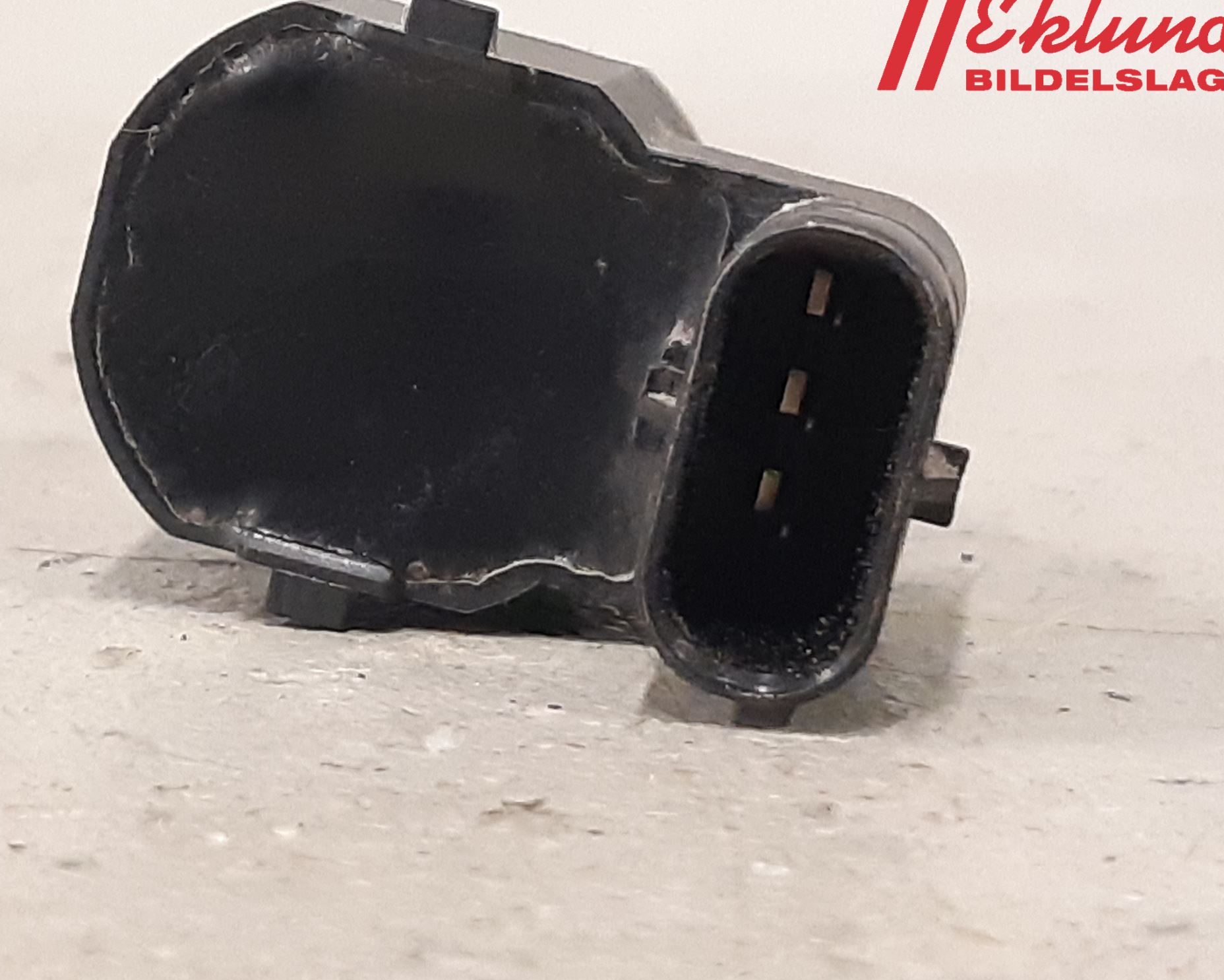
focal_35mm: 28
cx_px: 607
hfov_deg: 62.2
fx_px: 1014
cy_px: 486
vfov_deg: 51.5
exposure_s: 1/50
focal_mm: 3.93
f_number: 1.7
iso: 320
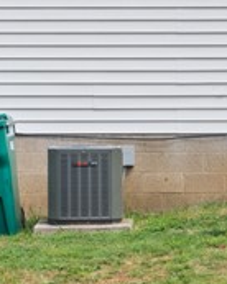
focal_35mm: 212
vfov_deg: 9.1
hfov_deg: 7.3
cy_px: 103
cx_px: 144
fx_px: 1784
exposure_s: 1/8
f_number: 6.3
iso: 100
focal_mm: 24
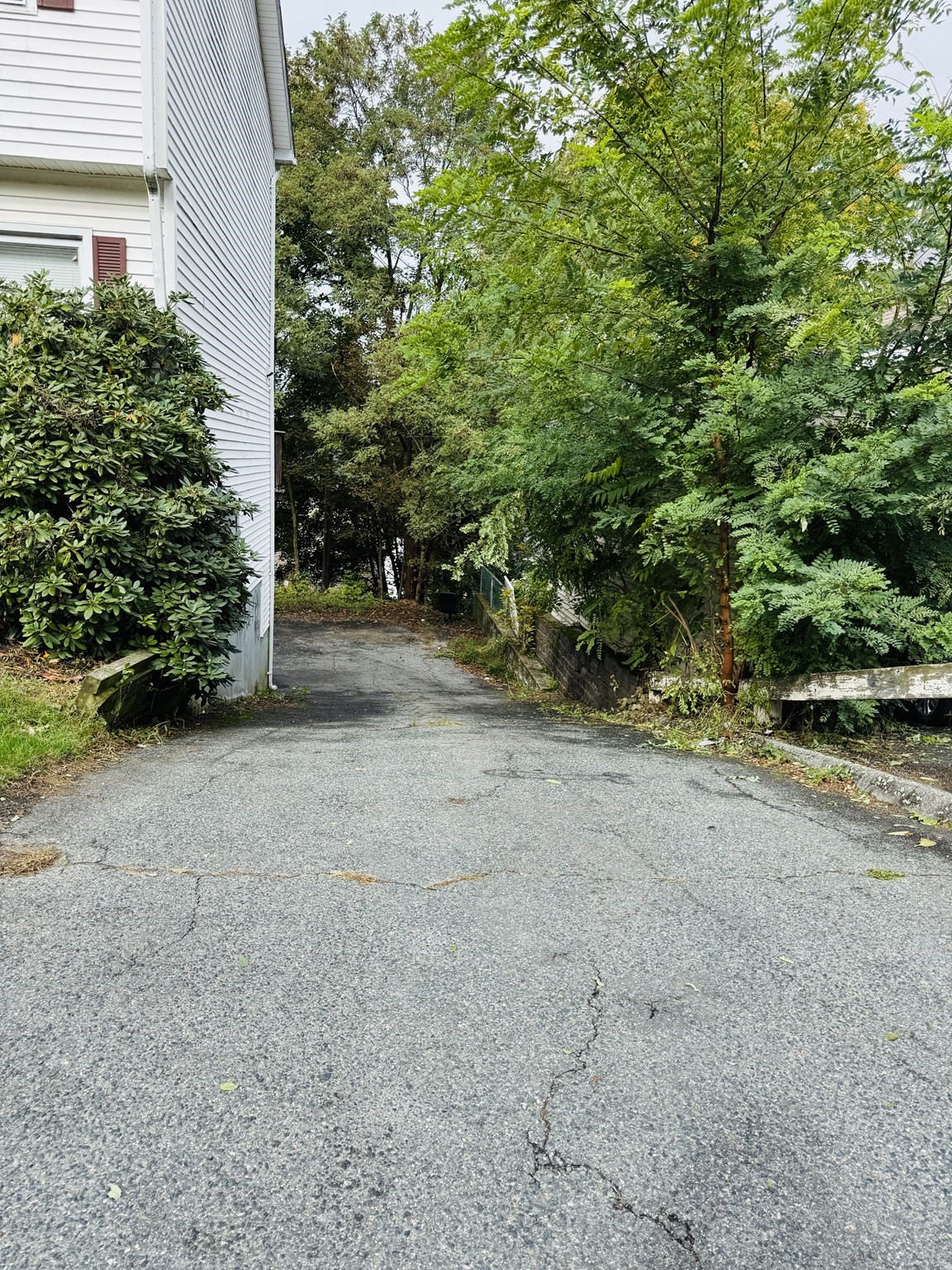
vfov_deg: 71.6
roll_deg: -2.5
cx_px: 476
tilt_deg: -10.8
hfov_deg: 56.8
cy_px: 635
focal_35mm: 24
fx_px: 880
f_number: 1.78
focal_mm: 6.76
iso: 80
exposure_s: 1/1855
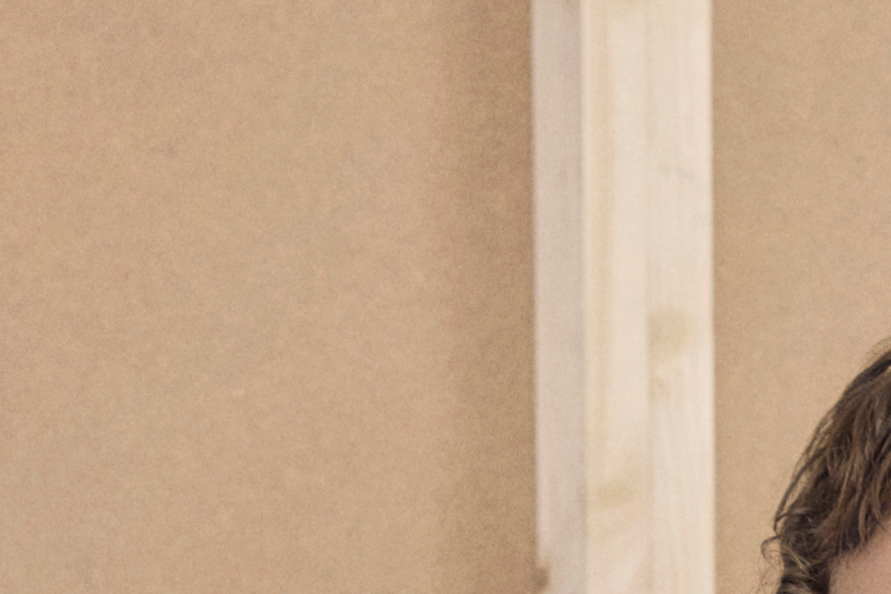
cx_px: 710
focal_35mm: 271
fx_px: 6706
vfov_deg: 5.0
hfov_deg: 7.6
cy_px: 1248
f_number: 5.6
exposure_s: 1/500
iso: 500
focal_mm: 50
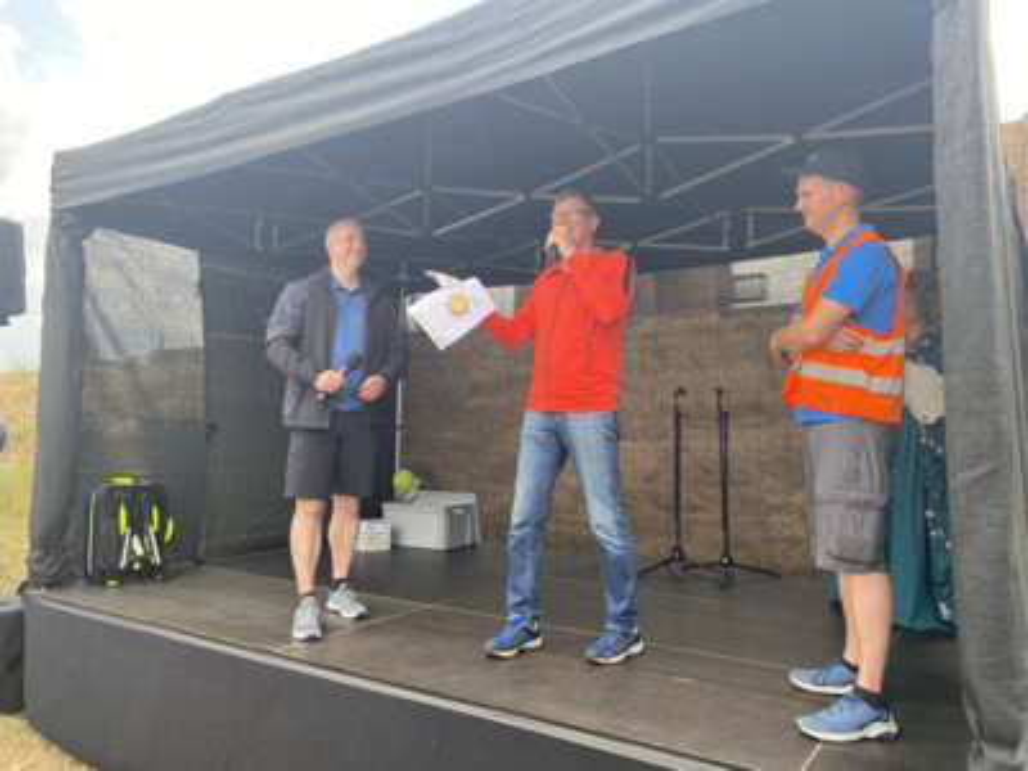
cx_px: 514
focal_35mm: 26
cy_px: 386
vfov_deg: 53.1
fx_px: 772
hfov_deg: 67.3
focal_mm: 4.2
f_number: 1.8
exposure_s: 1/270
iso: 32
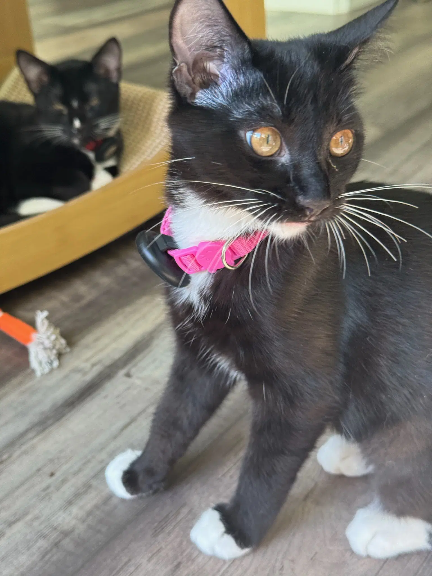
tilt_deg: -30.9
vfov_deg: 39.7
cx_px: 216
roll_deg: +1.9
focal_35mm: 48
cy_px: 288
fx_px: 799
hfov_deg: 30.3
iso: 125
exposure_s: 1/60
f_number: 1.78
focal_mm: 6.76
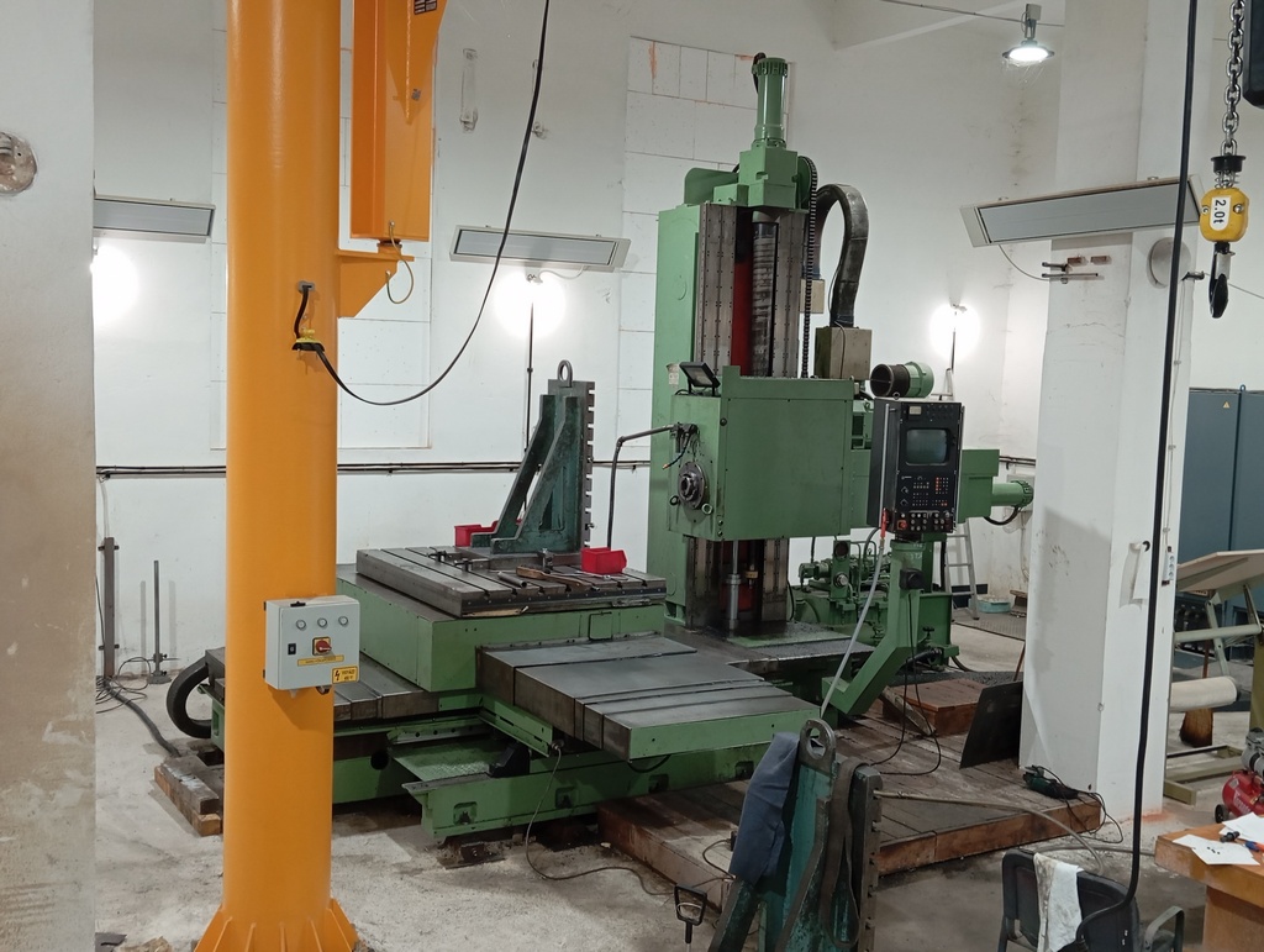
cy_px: 476
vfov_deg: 38.8
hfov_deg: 50.1
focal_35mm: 37
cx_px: 632
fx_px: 1353
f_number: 1.8
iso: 697
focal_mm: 4.22
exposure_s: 1/50
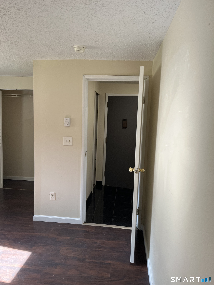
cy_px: 142
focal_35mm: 26
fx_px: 214
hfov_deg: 53.1
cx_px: 107
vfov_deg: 67.3
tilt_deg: -5.5
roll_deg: +0.1
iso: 80
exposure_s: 1/122
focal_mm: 5.1
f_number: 1.6
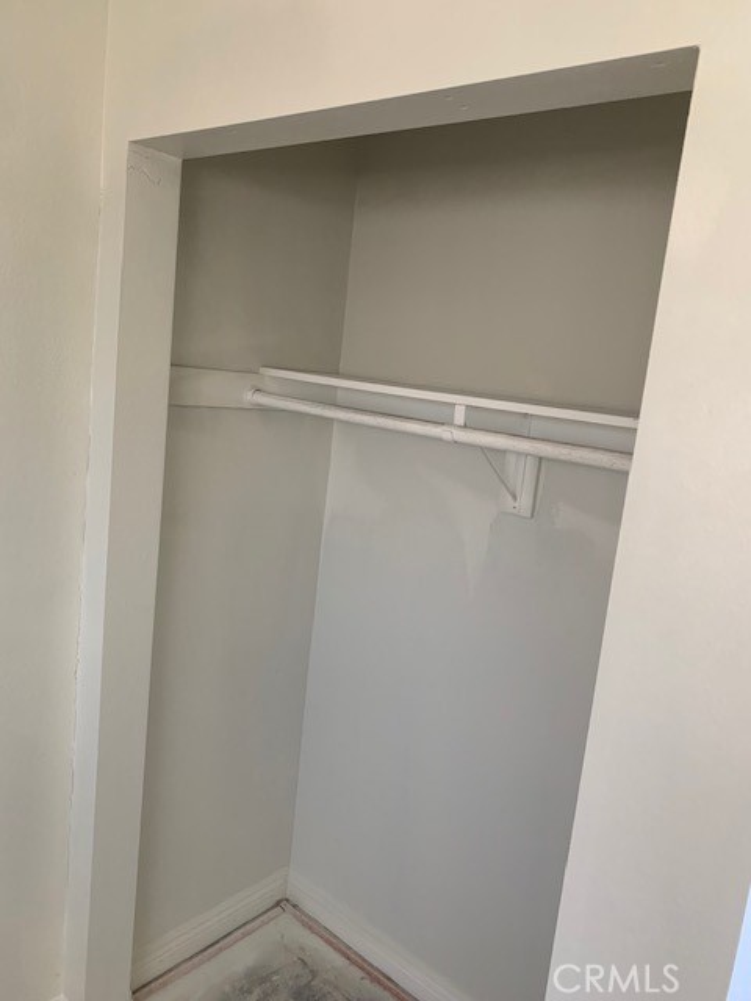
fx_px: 752
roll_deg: -8.7
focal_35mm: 26
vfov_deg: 67.3
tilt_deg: -9.2
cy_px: 500
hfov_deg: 53.1
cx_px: 376
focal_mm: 4.25
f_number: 1.8
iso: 125
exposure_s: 1/60
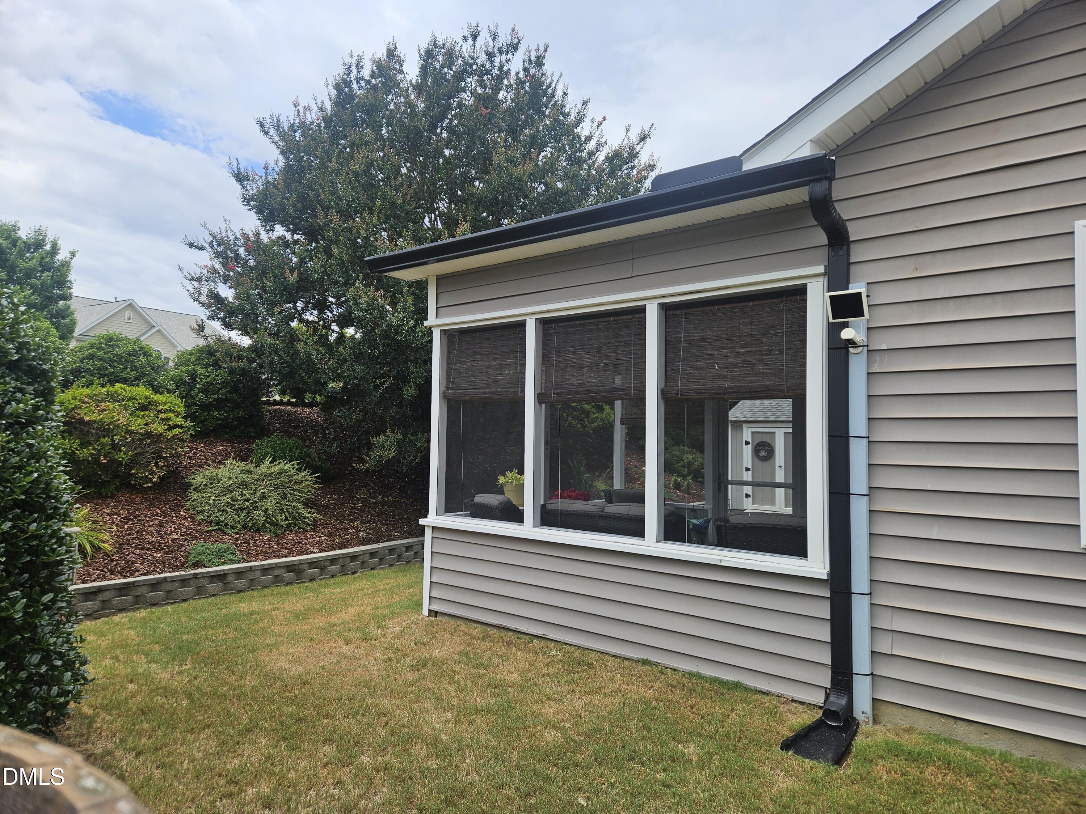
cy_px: 407
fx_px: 722
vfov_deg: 58.9
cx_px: 543
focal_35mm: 23
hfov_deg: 73.9
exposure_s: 1/1571
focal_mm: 5.4
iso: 25
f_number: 1.8
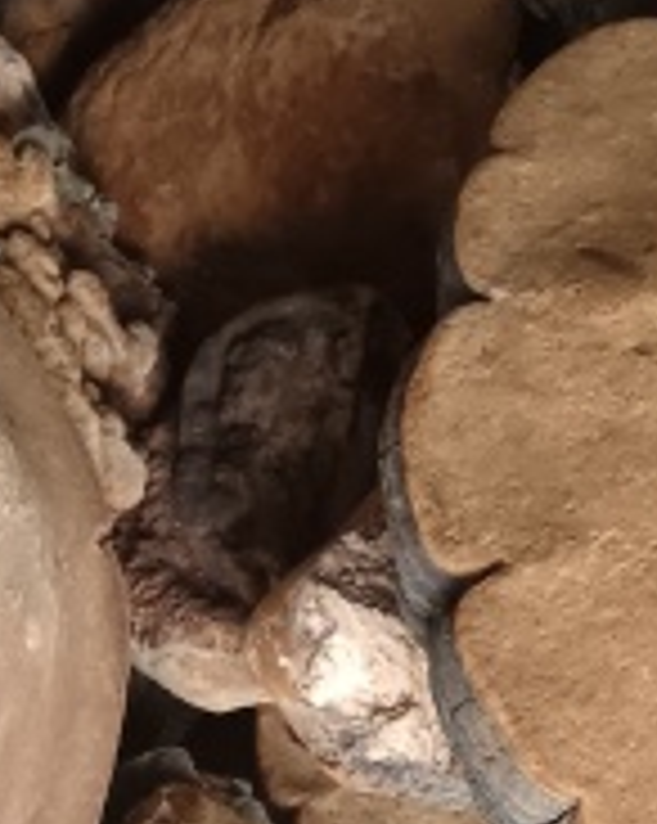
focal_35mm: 154
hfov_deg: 10.0
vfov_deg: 12.2
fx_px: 3749
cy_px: 1011
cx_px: 364
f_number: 1.9
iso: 805
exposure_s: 1/33.3
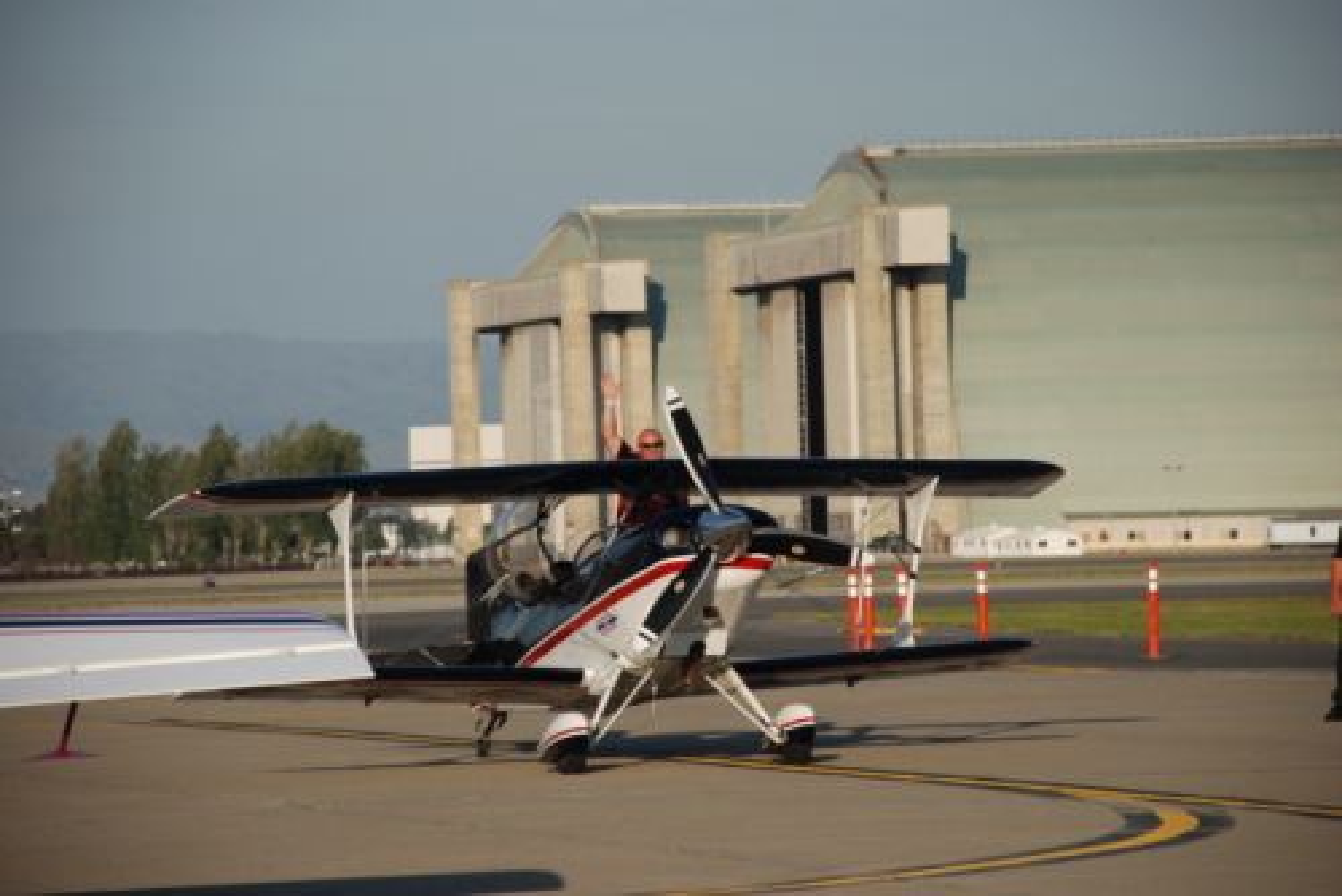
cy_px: 448
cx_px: 671
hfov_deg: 11.0
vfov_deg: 7.3
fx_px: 6993
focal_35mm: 188
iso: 125
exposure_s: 1/500
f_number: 5.6
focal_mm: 125
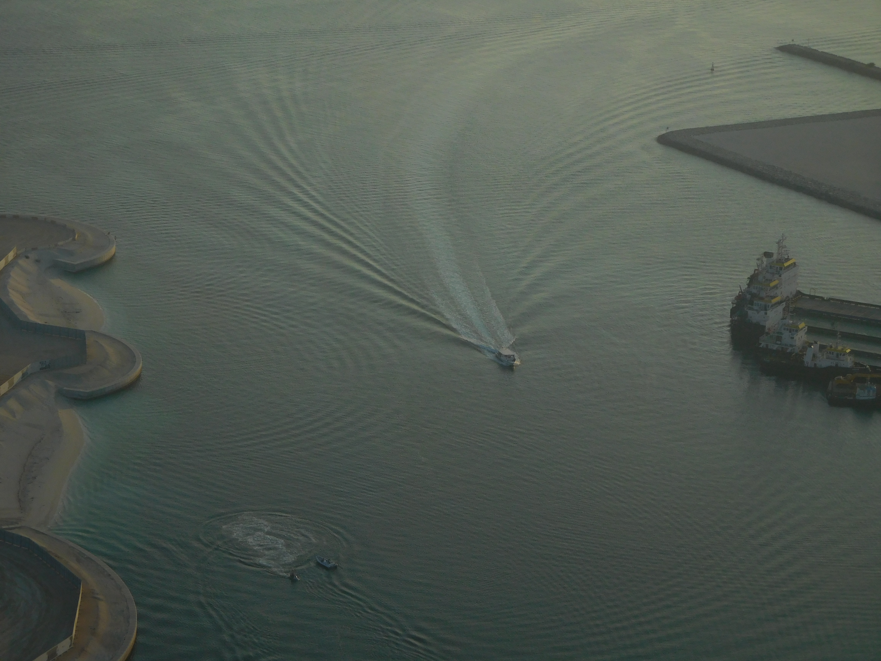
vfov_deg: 11.9
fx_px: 3181
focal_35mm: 125
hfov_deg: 15.8
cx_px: 440
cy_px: 330
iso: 125
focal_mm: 22.3
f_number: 5
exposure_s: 1/200
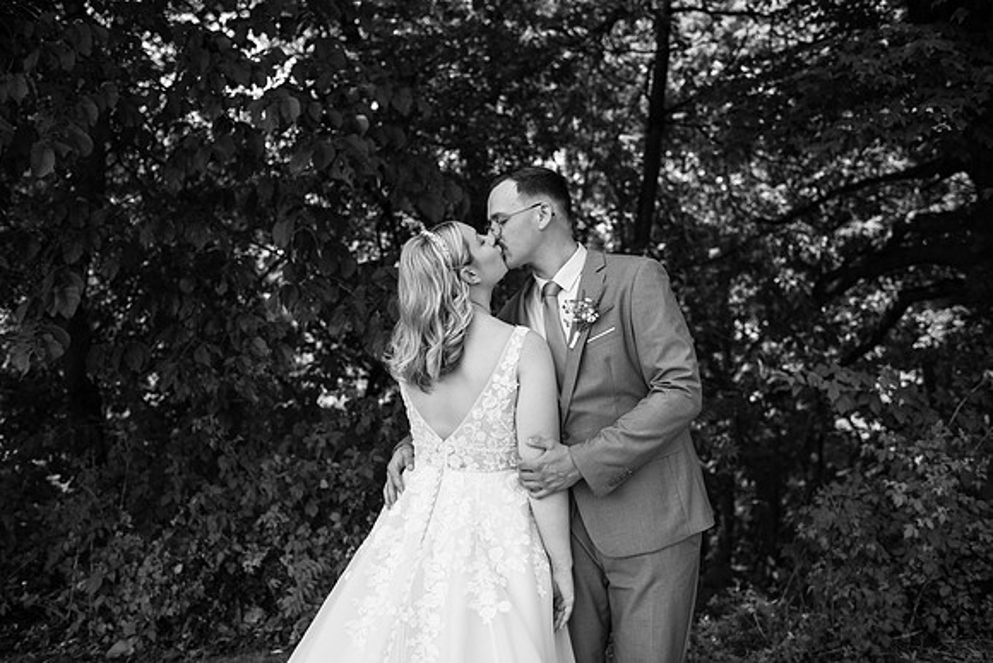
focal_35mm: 35
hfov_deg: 54.4
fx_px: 966
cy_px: 332
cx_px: 496
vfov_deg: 37.9
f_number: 2.8
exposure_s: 1/500
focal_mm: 35
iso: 110
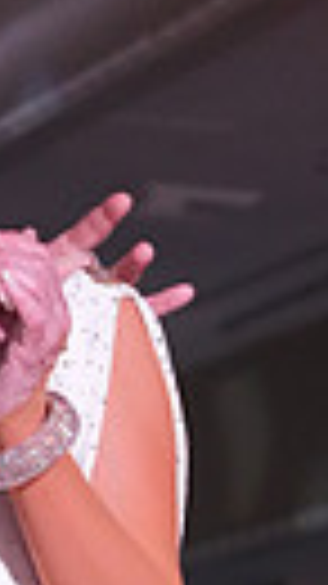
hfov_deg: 3.6
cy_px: 945
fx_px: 5155
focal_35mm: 333
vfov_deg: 6.4
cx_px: -299
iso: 5000
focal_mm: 71
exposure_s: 1/320
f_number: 5
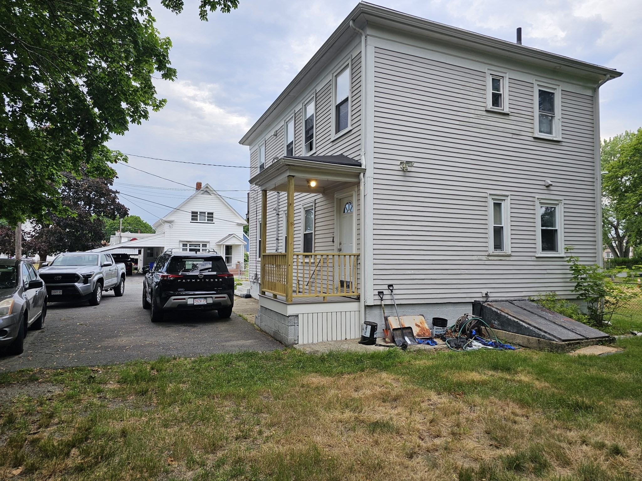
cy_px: 240
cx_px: 321
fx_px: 427
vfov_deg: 58.9
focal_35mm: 23
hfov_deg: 73.9
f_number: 1.7
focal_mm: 6.3
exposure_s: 1/152
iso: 10
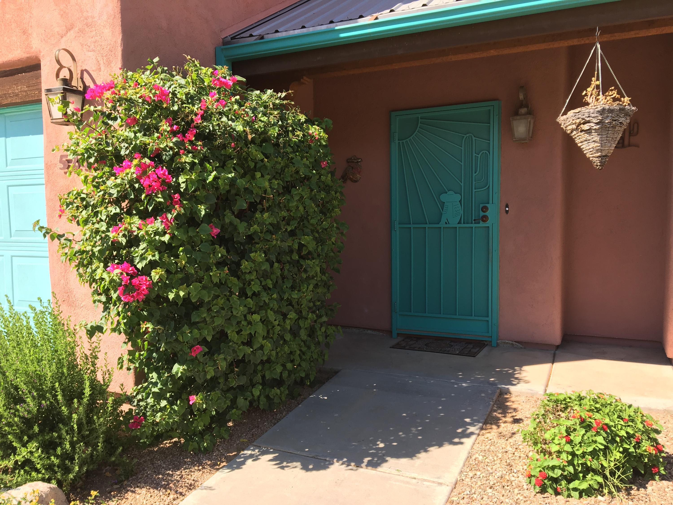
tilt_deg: -2.8
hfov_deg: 61.7
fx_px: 564
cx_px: 336
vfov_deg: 48.2
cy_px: 252
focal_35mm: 29
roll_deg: +1.1
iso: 25
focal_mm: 4.15
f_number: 2.2
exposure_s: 1/578
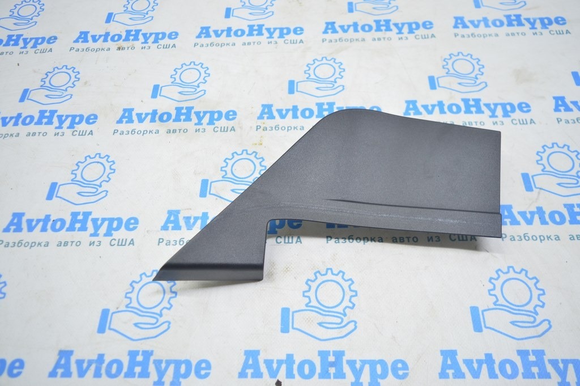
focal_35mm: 27
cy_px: 193
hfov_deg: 67.4
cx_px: 290
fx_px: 435
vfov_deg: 47.9
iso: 400
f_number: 3.5
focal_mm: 18
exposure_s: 1/40
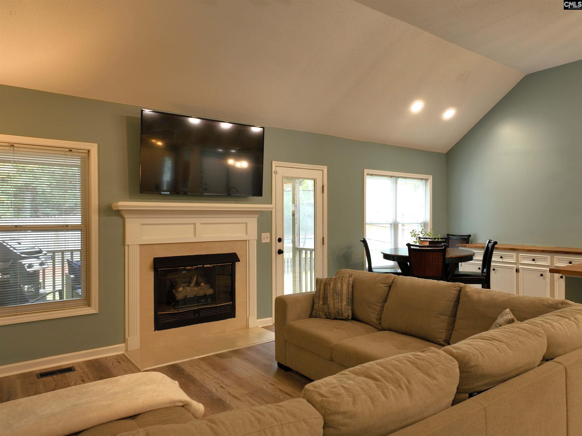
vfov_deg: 56.8
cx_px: 291
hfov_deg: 71.6
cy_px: 218
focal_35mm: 24
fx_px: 403
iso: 100
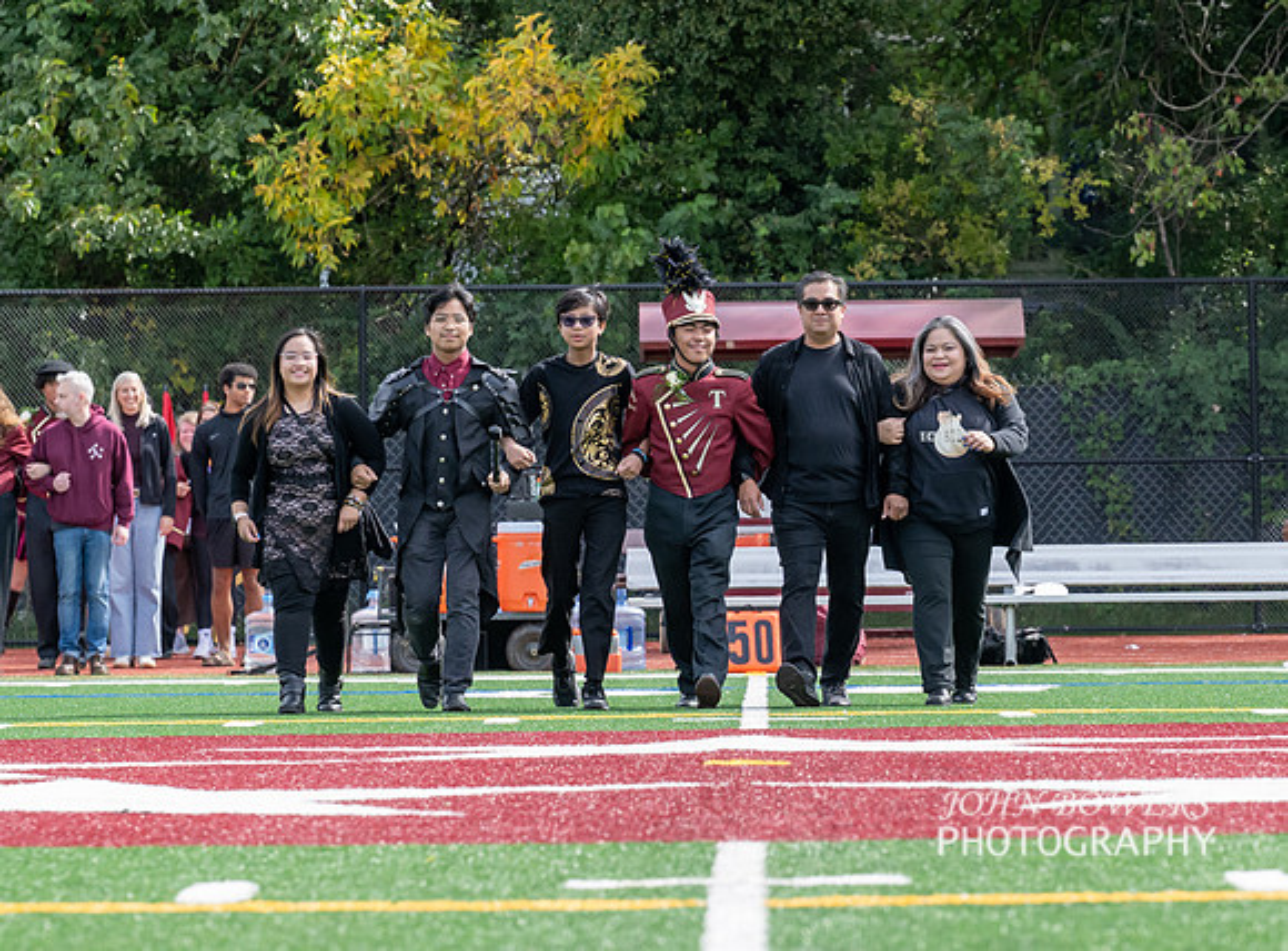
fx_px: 8976
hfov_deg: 8.2
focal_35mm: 243
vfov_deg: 6.1
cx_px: 812
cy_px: 554
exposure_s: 1/1000
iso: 500
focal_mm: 135
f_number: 5.6
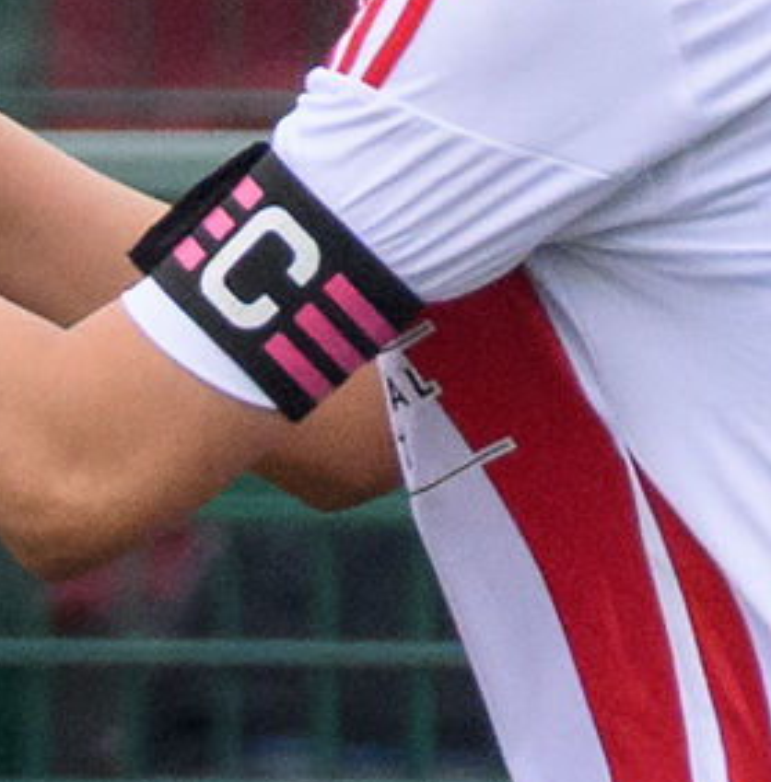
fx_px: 161697
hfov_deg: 0.3
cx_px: -626
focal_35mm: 6371
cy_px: 1902
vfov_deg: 0.3
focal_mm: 400
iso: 1250
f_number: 5.6
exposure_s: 1/1250
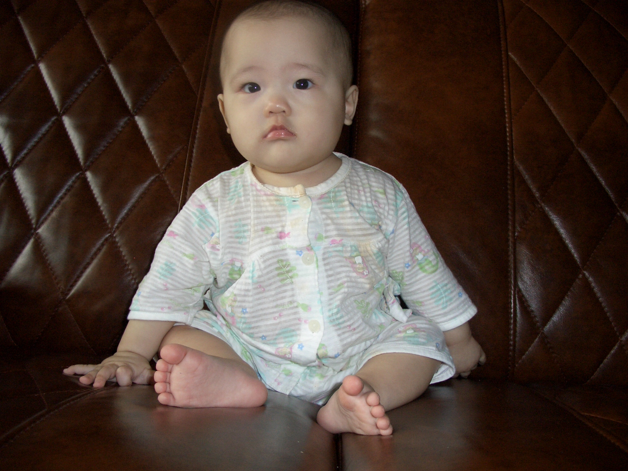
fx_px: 599
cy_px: 236
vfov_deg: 42.9
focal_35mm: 33
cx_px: 314
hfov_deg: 55.4
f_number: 2.8
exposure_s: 1/60
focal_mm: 7.1
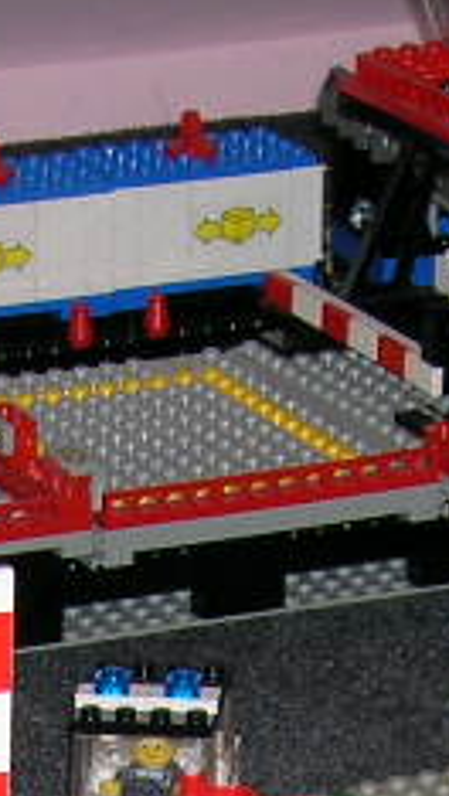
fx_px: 5027
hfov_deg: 5.1
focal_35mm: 238
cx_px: 224
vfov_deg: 8.8
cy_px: 1211
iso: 50
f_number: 3.3
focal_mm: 8.4
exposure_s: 1/60.1
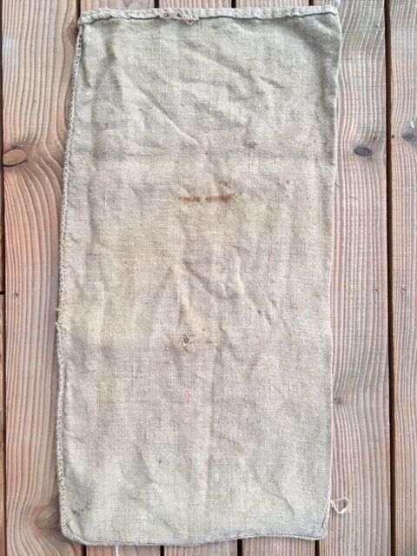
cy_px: 278
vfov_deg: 61.7
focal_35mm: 29
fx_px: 466
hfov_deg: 48.2
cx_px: 208
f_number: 2.2
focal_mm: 4.15
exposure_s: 1/33
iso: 32
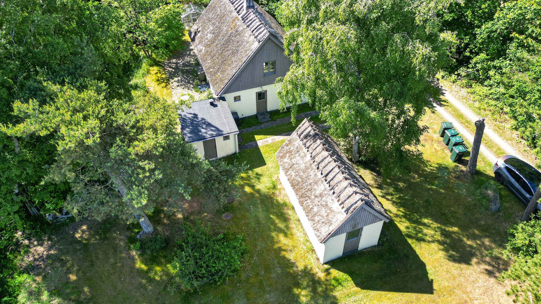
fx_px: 387
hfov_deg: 69.9
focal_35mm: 27
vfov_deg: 42.6
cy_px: 118
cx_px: 270
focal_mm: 6.7
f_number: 1.7
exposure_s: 1/640
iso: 100
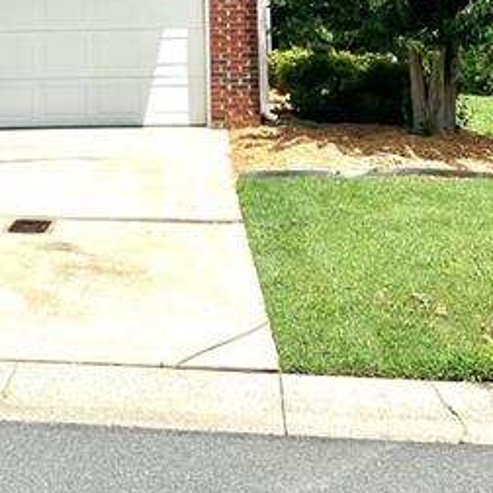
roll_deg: +2.2
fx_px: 1128
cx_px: 141
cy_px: -92
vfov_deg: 22.8
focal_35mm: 70
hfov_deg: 24.5
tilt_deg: +6.0
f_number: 1.8
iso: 32
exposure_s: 1/3497
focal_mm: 4.25
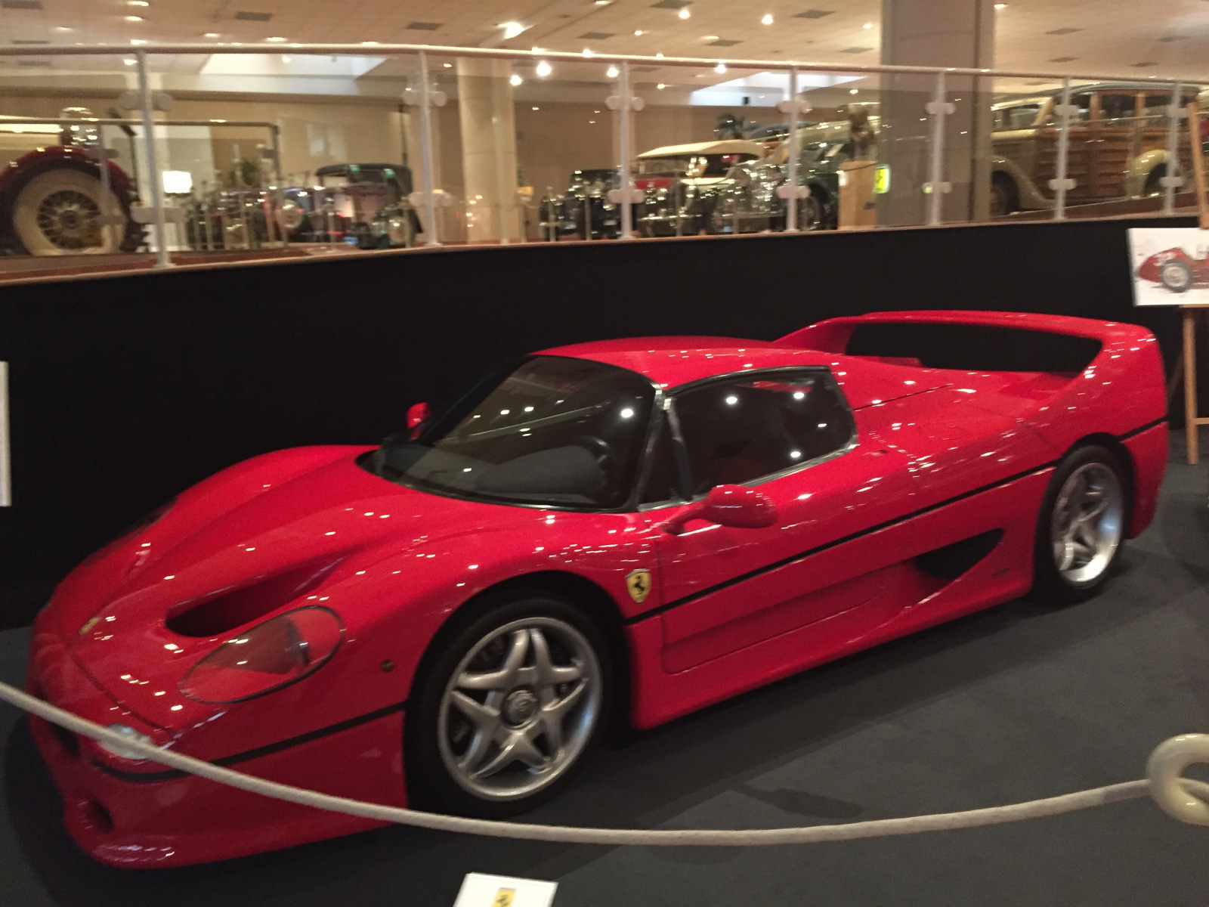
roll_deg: +2.0
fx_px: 1013
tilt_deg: -11.4
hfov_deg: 61.7
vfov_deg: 48.2
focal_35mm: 29
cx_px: 604
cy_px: 454
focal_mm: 4.15
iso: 500
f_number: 2.2
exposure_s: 1/17
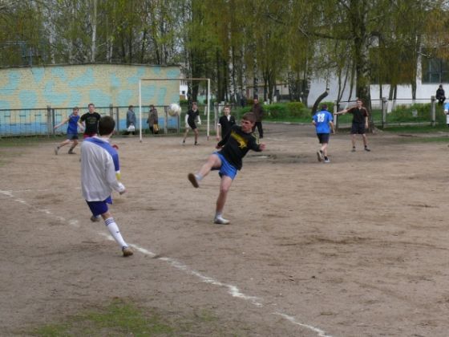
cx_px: 224
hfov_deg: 25.7
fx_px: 986
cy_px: 168
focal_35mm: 76
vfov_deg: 19.4
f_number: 5.6
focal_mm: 11.6
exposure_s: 1/250
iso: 100
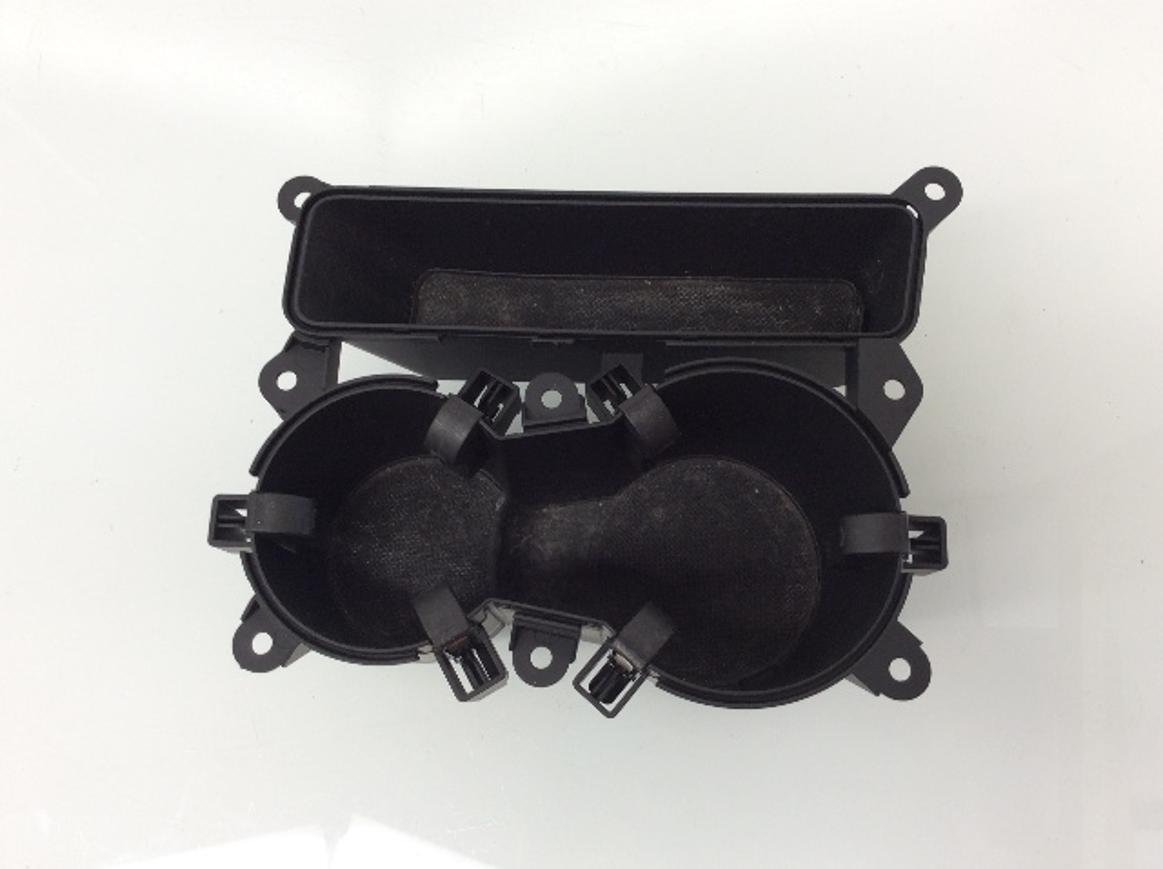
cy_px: 434
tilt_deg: -78.0
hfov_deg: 56.9
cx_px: 582
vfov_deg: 44.1
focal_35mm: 32
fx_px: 1073
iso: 32
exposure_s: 1/30
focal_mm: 3.3
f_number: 2.4
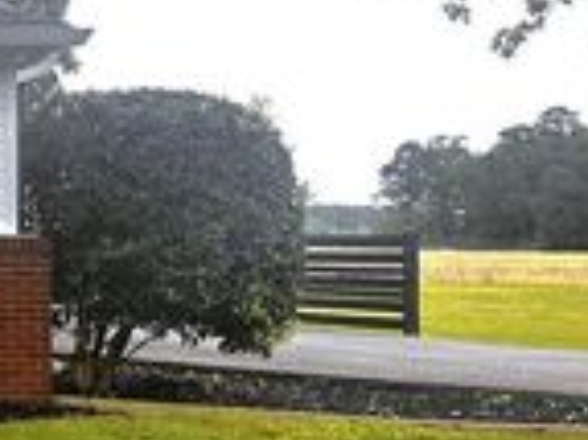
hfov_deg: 19.6
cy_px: 150
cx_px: -350
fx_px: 1426
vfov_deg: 17.5
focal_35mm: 84
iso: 80
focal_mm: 6.86
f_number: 1.78
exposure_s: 1/2809
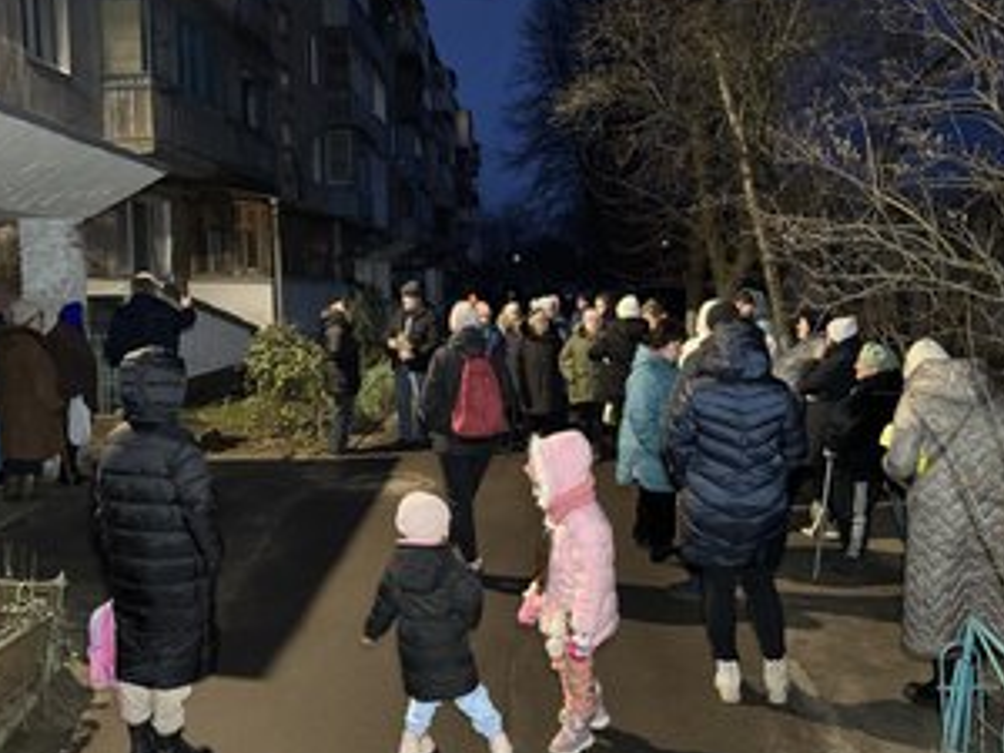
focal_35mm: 32
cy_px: 345
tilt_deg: -4.4
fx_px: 928
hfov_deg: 56.7
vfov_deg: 44.1
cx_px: 462
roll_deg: +1.0
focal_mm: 6.76
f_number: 1.78
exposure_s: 1/25
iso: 1250
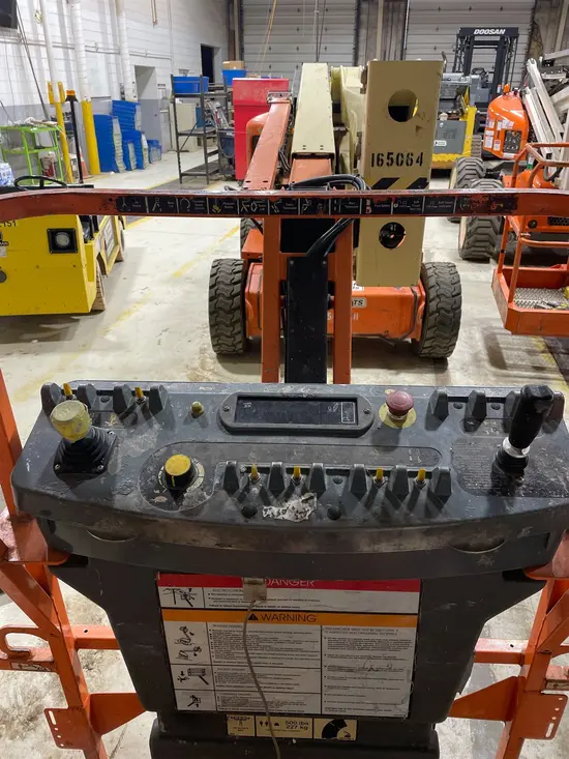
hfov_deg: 53.1
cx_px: 284
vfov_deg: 67.3
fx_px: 570
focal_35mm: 26
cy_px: 380
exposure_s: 1/41
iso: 125
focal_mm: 4.2
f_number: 1.6
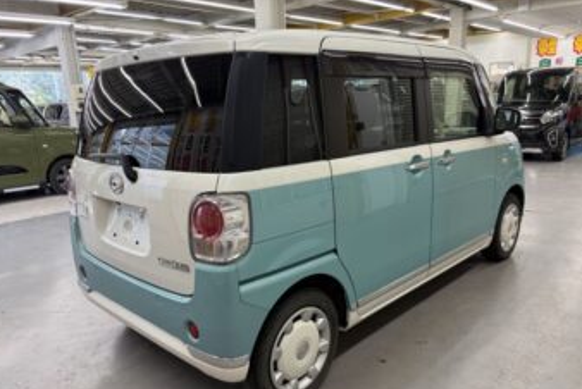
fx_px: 453
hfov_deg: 65.4
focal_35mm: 28
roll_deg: +3.0
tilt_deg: -13.6
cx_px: 289
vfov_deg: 46.3
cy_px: 223
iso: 125
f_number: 1.6
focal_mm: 5.96
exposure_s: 1/100
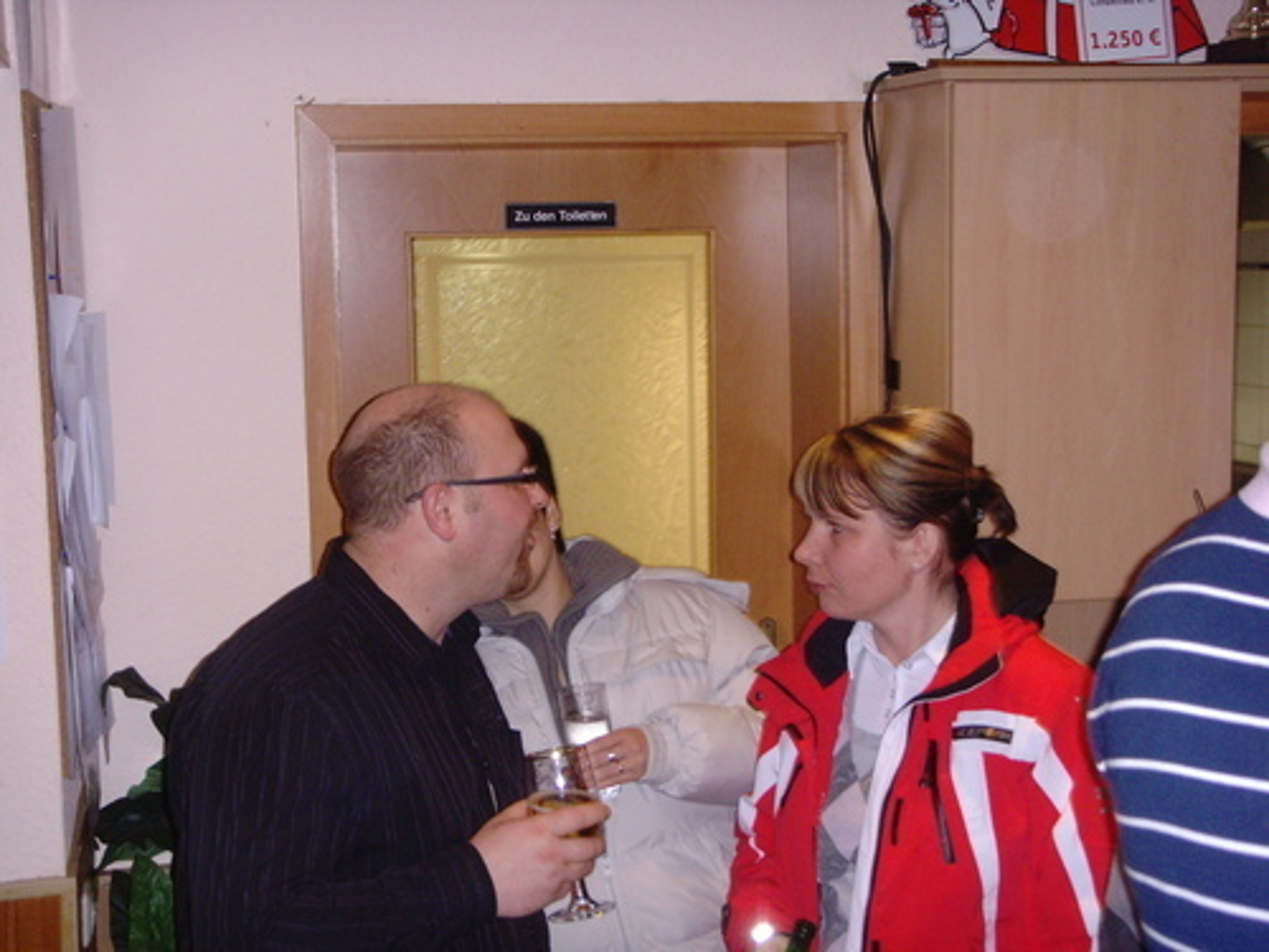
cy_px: 476
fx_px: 2200
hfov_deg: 32.2
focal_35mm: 60
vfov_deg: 24.4
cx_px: 634
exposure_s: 1/45
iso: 320
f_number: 3.9
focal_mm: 10.2
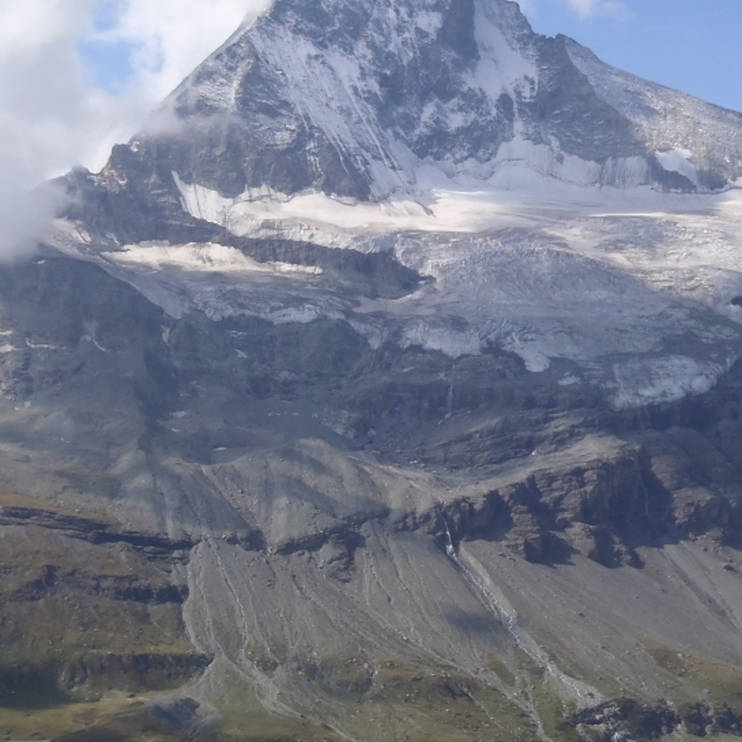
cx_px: 557
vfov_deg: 23.6
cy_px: 244
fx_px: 1770
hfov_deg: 23.4
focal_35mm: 73
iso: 80
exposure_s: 1/500
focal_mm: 7.57
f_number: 5
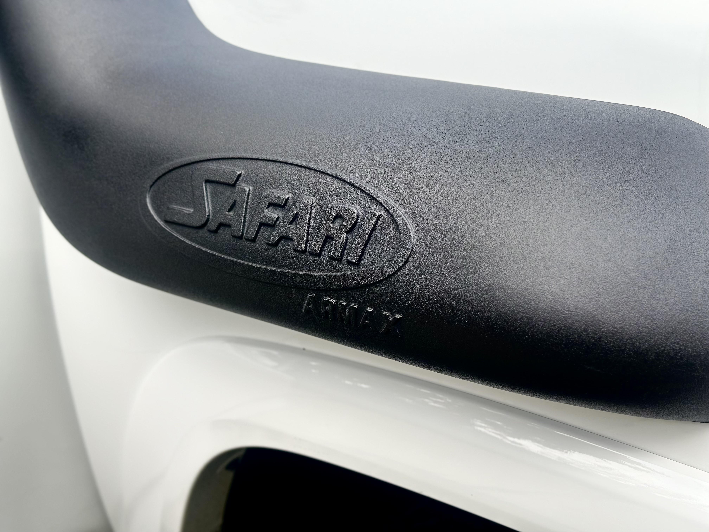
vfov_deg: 30.3
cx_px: 354
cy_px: 266
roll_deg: +7.7
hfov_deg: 39.7
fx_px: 983
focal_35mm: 48
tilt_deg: -15.6
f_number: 1.78
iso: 80
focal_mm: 6.86
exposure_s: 1/431
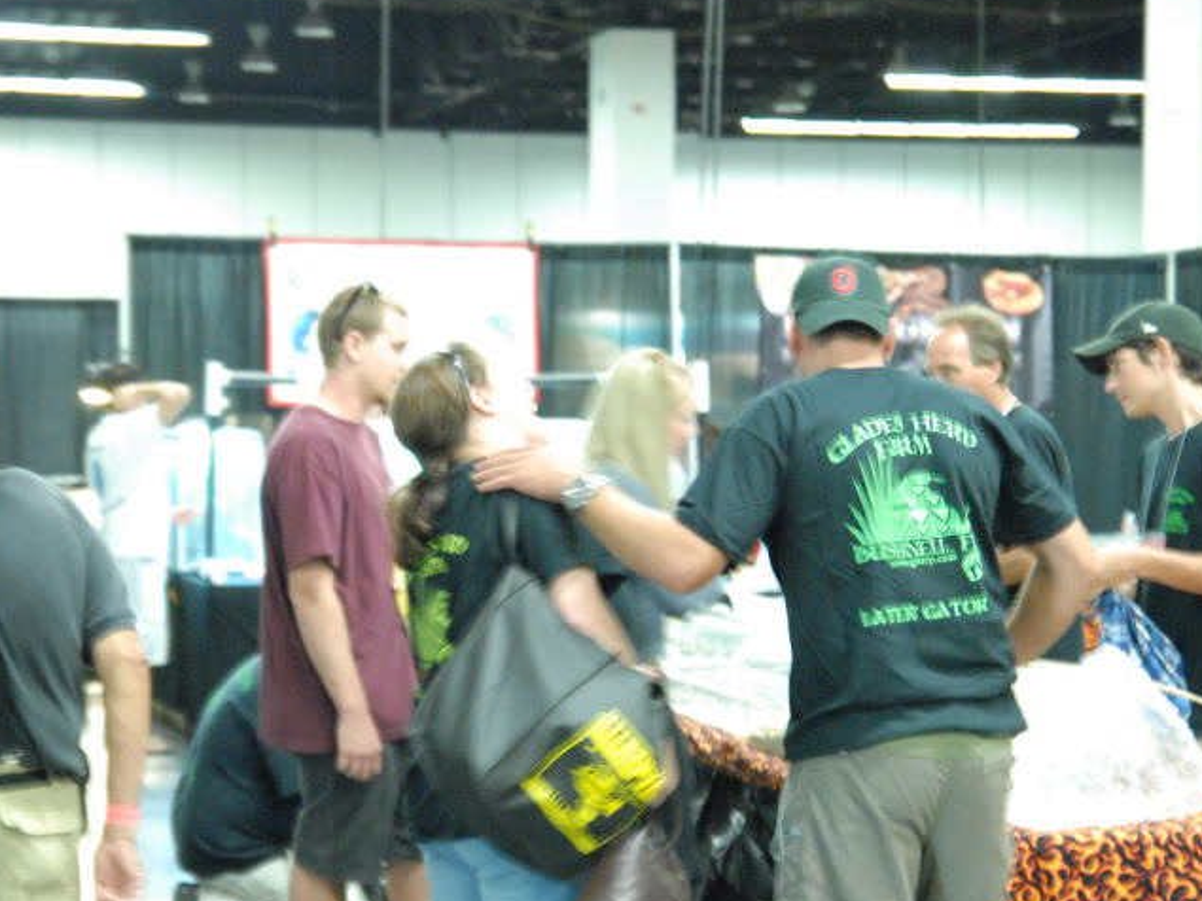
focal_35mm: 91
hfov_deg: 21.5
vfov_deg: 16.2
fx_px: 3159
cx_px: 621
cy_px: 480
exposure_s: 1/8
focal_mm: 50
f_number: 4
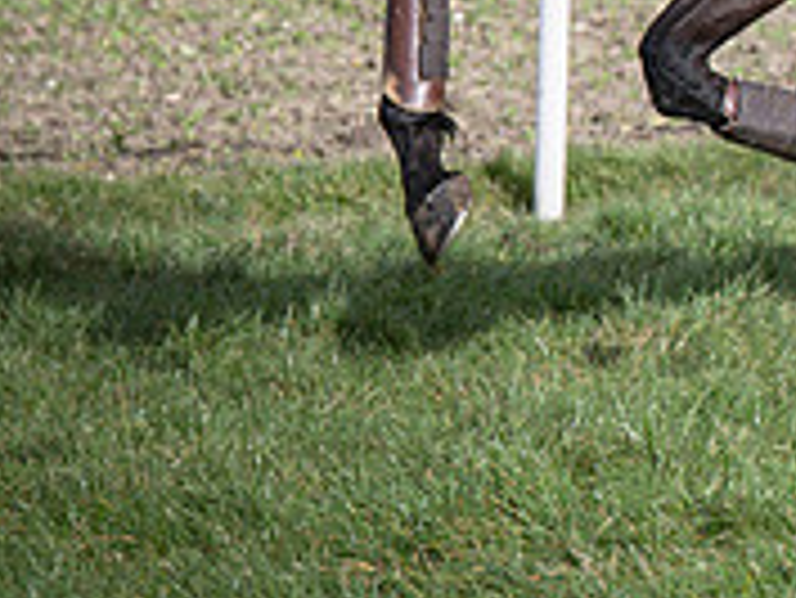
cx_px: 880
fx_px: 11805
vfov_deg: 2.9
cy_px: -200
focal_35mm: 513
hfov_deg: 3.9
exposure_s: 1/2000
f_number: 4
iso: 200
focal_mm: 94
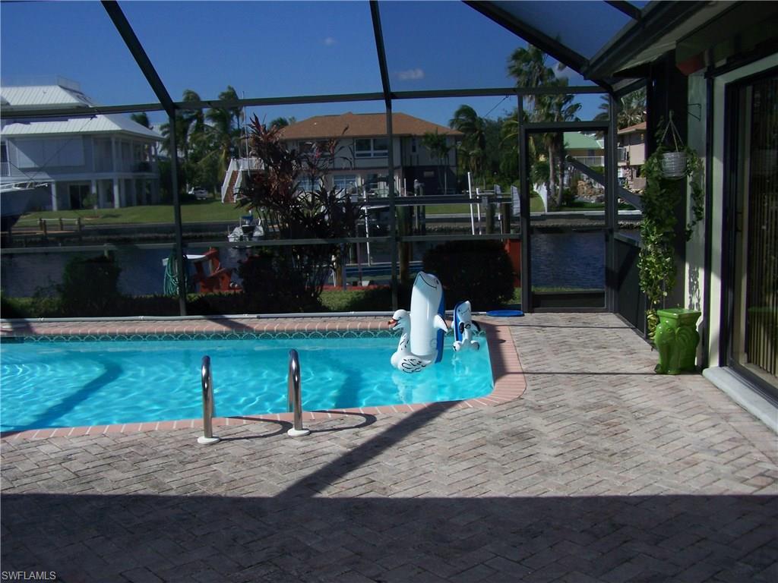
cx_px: 389
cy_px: 292
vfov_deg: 37.7
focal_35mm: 38
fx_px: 854
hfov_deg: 49.0
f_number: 4
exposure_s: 1/640
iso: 64
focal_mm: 6.3
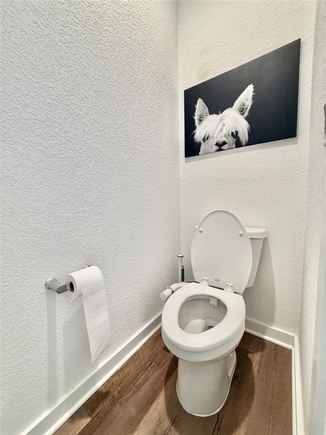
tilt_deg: -5.3
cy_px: 218
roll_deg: +0.7
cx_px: 163
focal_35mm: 14
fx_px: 176
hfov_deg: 85.7
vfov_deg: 102.1
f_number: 2.2
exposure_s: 1/120
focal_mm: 2.22
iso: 320
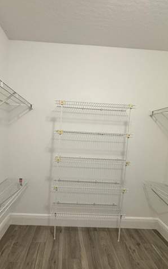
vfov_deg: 84.6
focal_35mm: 20
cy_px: 152
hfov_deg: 59.4
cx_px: 72
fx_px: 146
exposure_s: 1/120
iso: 200
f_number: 2.2
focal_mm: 2.22
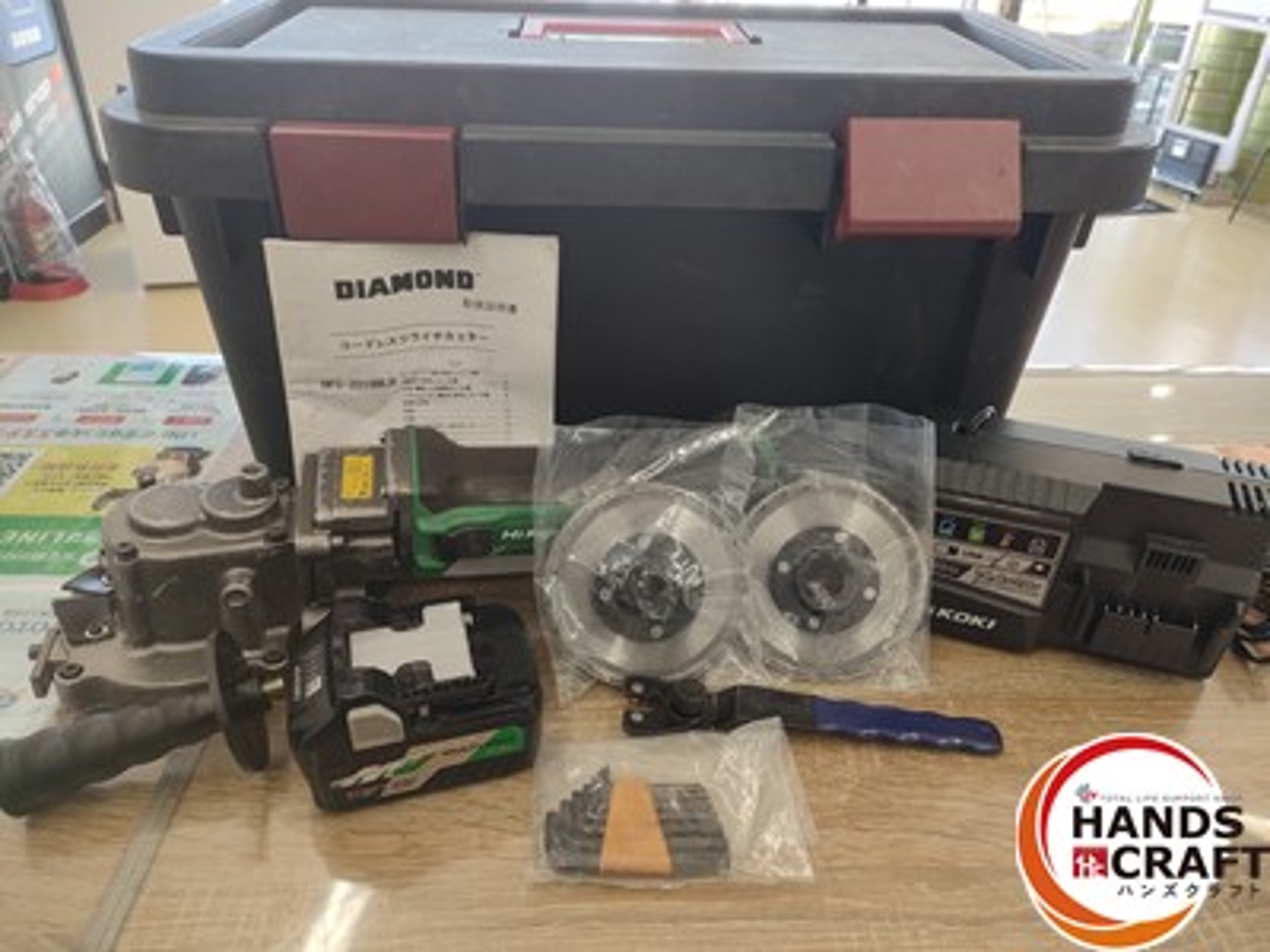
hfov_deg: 65.3
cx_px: 635
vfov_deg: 51.4
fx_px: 991
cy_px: 476
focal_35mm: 27
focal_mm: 4.73
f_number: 1.7
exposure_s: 1/100
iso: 128
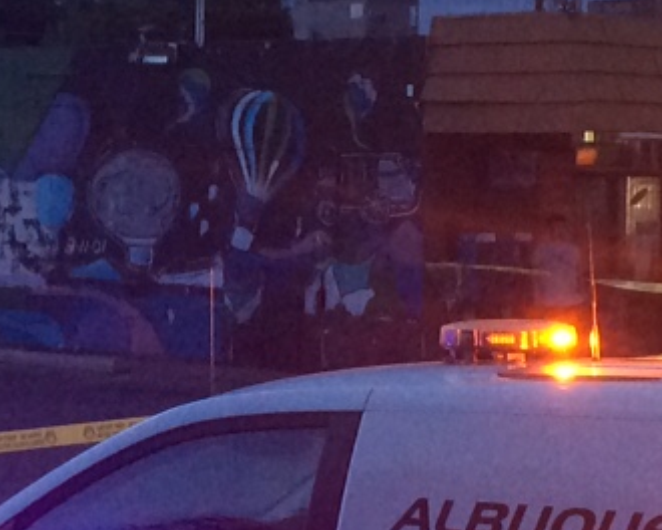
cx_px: -120
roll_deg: -0.5
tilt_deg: +1.7
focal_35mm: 140
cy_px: 132
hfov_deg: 13.4
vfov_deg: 11.0
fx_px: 2743
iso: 125
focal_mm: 4.15
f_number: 2.2
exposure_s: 1/30
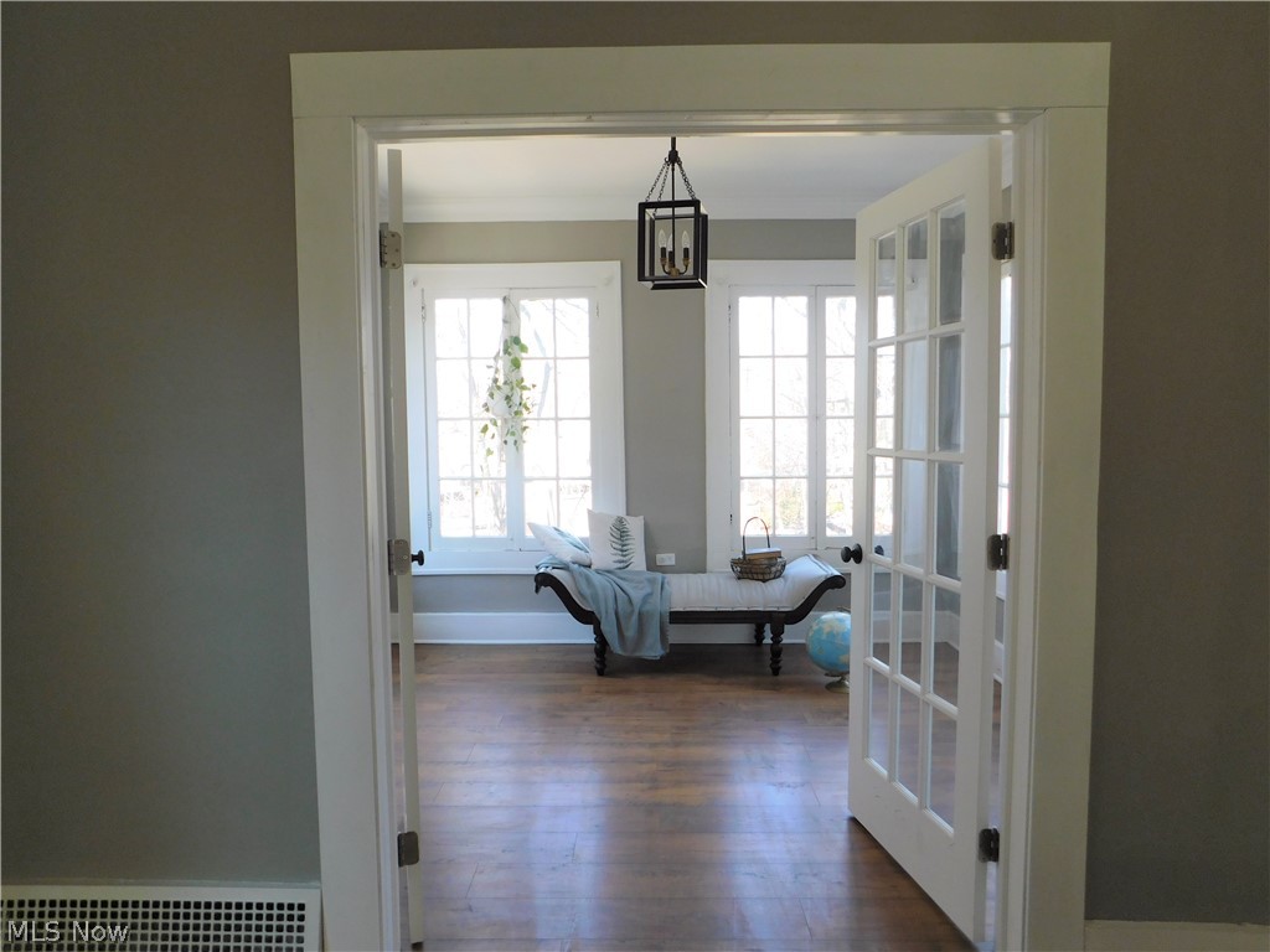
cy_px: 476
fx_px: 844
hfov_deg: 73.9
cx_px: 635
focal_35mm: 23
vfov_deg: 58.9
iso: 125
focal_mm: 4
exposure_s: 1/80
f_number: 3
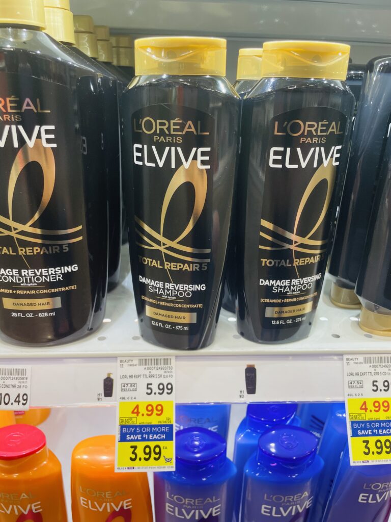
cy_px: 261
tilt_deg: -22.3
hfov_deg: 53.1
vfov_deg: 67.3
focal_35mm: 26
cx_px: 196
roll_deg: -1.5
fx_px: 392
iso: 64
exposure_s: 1/60
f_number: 1.6
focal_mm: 4.2
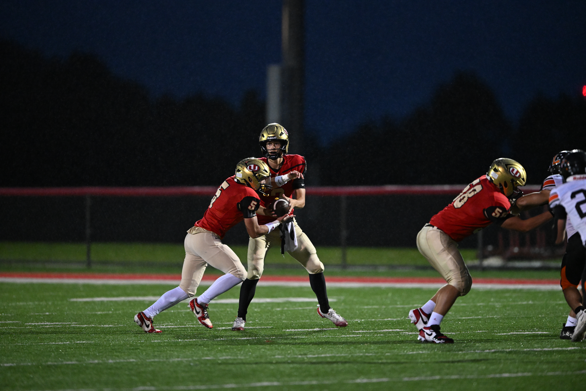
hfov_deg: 5.2
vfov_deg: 3.4
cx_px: 293
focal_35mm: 400
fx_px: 6511
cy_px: 196
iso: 6400
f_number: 2.8
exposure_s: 1/1000
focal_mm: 400
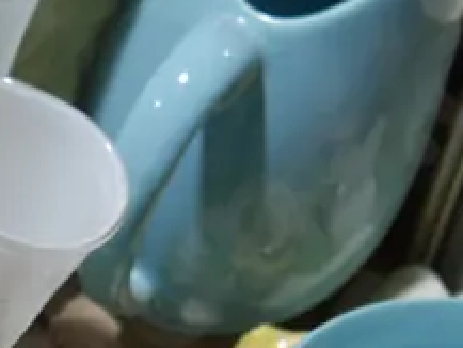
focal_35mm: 132
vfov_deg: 10.9
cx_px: -83
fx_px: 1767
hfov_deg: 14.5
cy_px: 486
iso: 200
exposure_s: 1/100
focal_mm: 14
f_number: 3.5
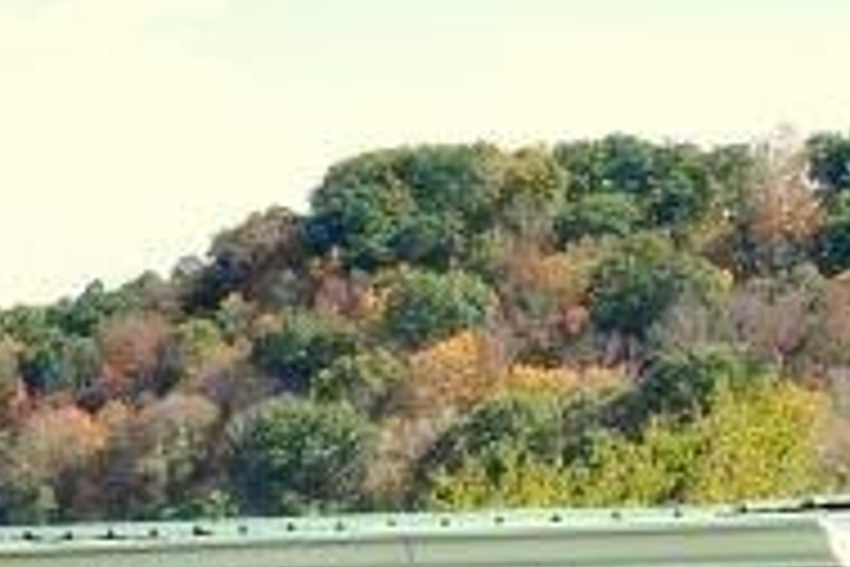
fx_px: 5799
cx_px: 738
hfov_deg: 8.4
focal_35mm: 246
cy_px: 472
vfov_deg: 5.6
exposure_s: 1/160
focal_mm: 31
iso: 200
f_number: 9
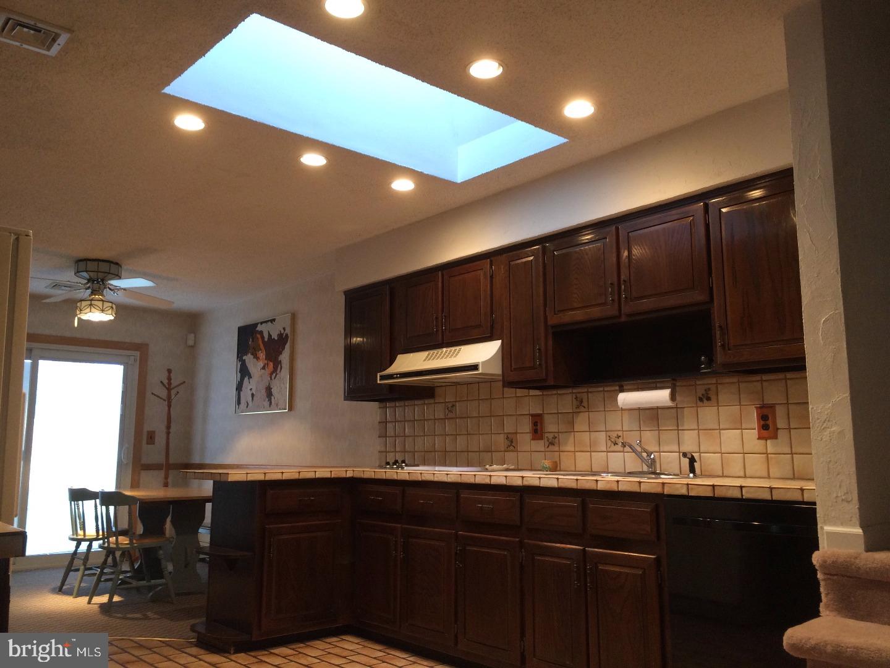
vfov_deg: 48.2
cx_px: 445
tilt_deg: +7.2
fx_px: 746
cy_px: 334
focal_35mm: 29
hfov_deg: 61.7
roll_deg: +0.4
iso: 125
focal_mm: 4.15
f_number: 2.2
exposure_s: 1/30
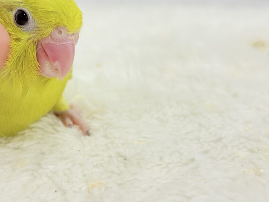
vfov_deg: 18.4
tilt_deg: -12.7
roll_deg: +0.5
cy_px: 64
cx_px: 67
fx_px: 622
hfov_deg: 24.2
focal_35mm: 80
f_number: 1.6
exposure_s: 1/100
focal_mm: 5.96
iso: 64
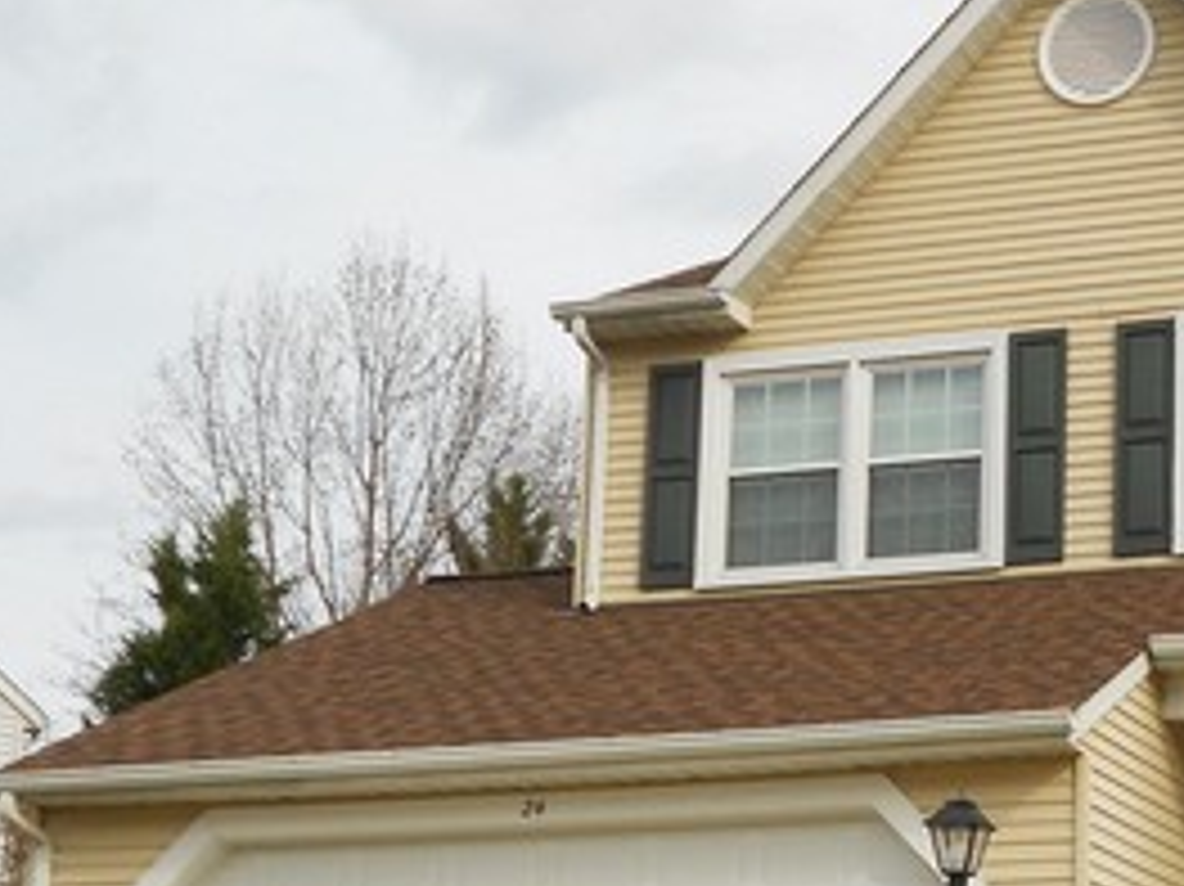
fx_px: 2667
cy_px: 774
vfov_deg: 18.6
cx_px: 1342
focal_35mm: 78
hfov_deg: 23.3
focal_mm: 5.8
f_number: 3.6
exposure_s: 1/500
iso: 80
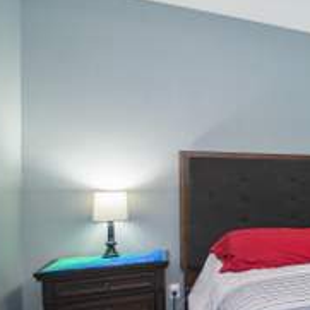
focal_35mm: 36
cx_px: 387
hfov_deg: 34.8
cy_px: 186
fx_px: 365
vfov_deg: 45.8
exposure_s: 1/8
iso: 250
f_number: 8
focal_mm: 16
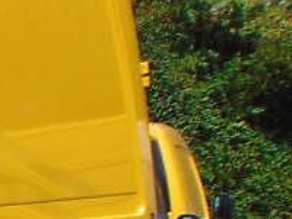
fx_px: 3374
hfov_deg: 4.7
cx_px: -715
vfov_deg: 3.7
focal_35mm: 400
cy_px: 347
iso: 80
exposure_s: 1/200
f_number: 9
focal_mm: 9
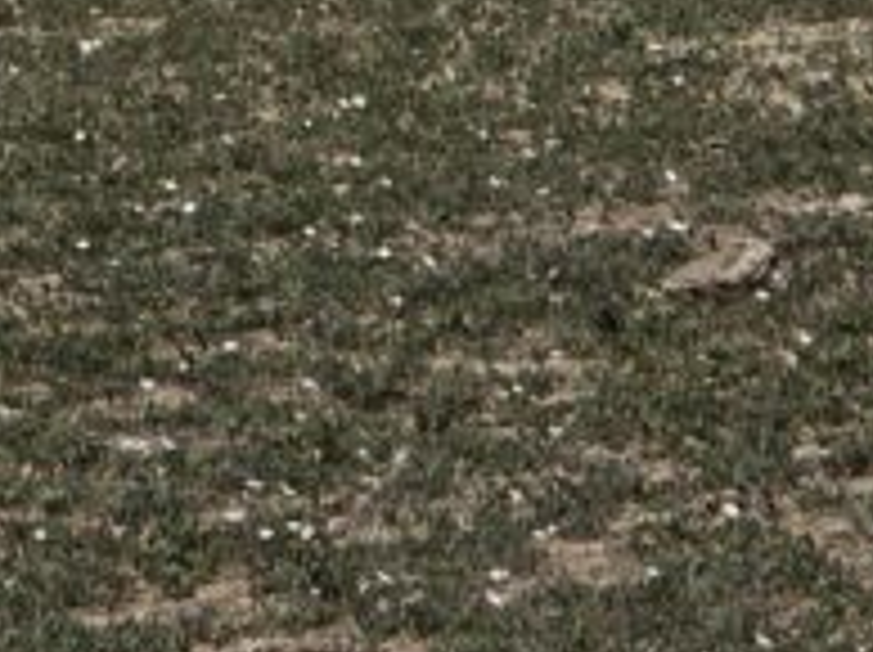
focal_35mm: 608
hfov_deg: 3.3
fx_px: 15315
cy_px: -1048
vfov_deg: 2.4
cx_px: -364
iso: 64
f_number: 3.4
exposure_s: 1/2016
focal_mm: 18.6
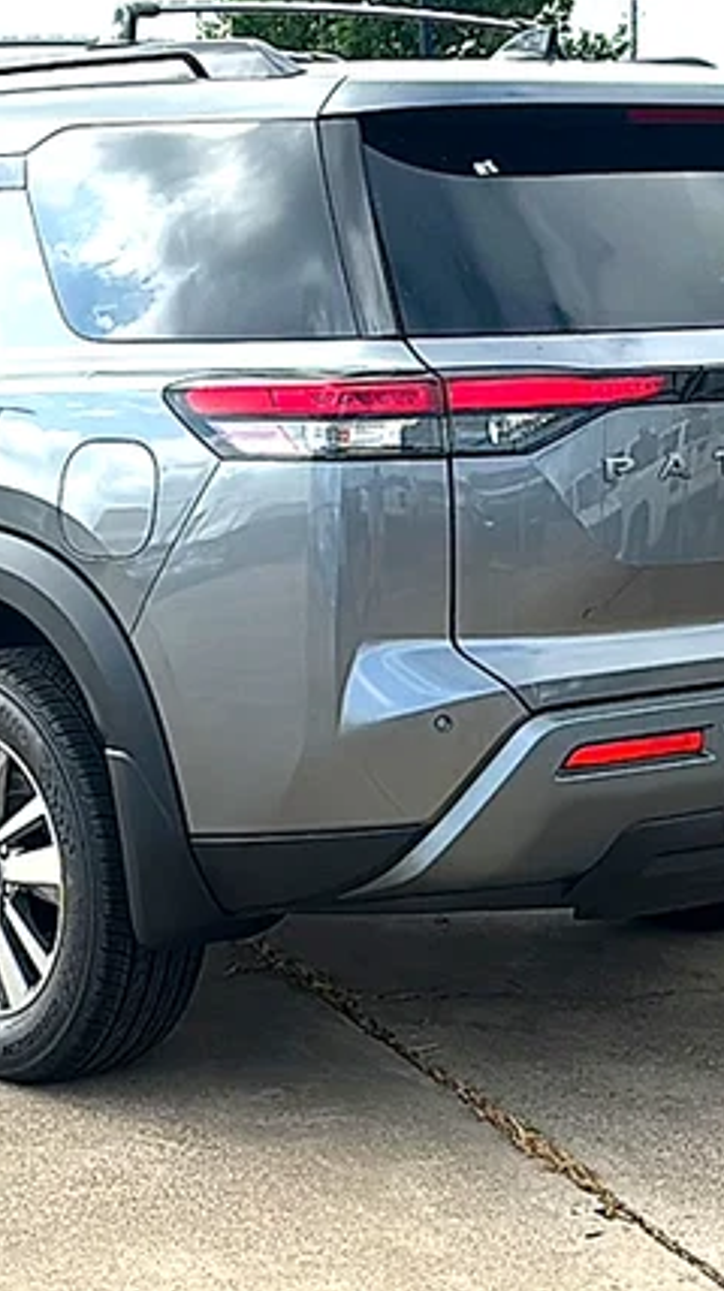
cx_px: 157
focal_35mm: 66
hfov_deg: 18.1
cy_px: 547
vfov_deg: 31.9
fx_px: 2258
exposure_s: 1/3745
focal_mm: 6.86
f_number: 1.78
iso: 80
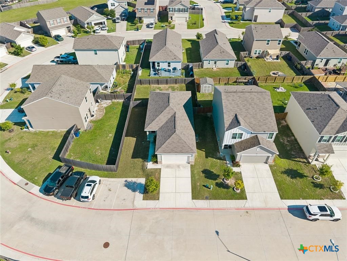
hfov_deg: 71.6
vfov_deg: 56.8
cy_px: 130
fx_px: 241
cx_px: 174
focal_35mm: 24
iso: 140
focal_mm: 8.7
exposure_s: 1/2500
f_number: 1.8
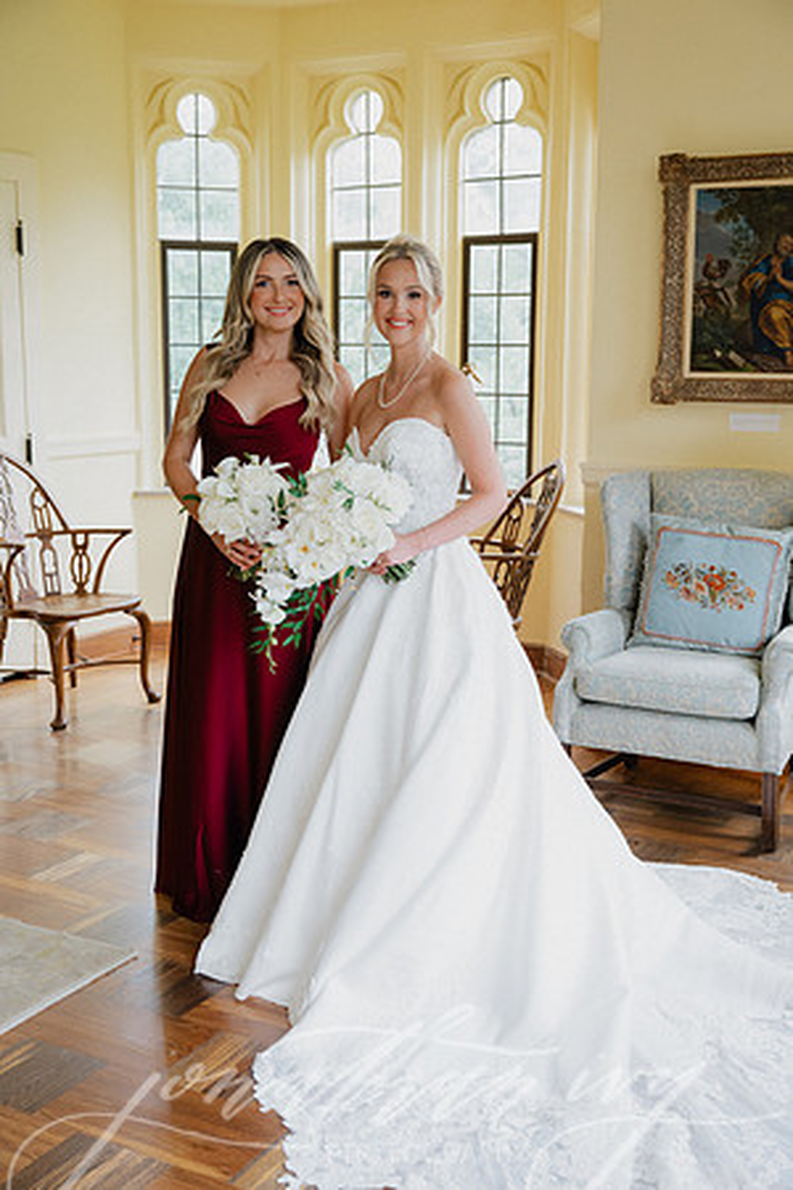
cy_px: 595
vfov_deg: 47.4
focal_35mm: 41
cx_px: 396
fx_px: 1355
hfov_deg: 32.6
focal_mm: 41
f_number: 3.5
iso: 1000
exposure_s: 1/200
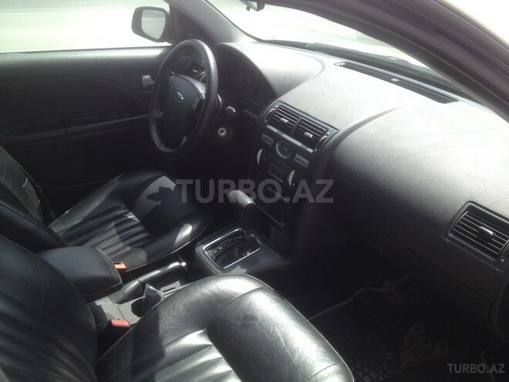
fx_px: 515
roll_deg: -2.2
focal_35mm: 35
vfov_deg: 40.7
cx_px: 254
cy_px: 191
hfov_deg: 52.6
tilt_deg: -29.9
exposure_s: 1/321
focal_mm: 4.28
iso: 50
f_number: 2.4
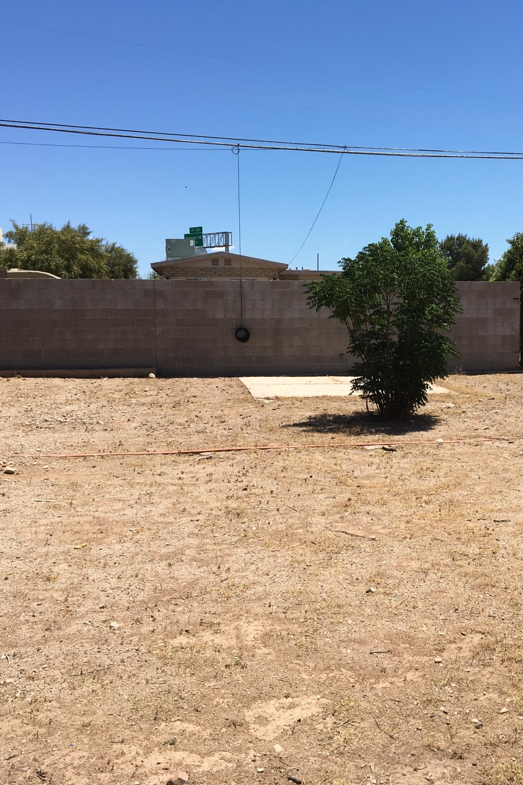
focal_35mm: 41
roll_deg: +0.2
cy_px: 391
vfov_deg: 47.4
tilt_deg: -3.4
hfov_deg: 32.2
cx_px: 375
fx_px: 894
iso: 25
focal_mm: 4.15
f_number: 2.2
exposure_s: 1/2198
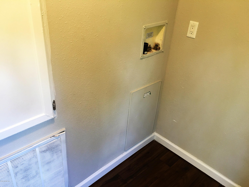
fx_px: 209
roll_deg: -5.1
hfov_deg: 61.7
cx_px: 124
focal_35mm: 29
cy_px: 94
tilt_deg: -29.4
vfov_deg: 48.2
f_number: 2.2
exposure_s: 1/15
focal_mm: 4.15
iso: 50
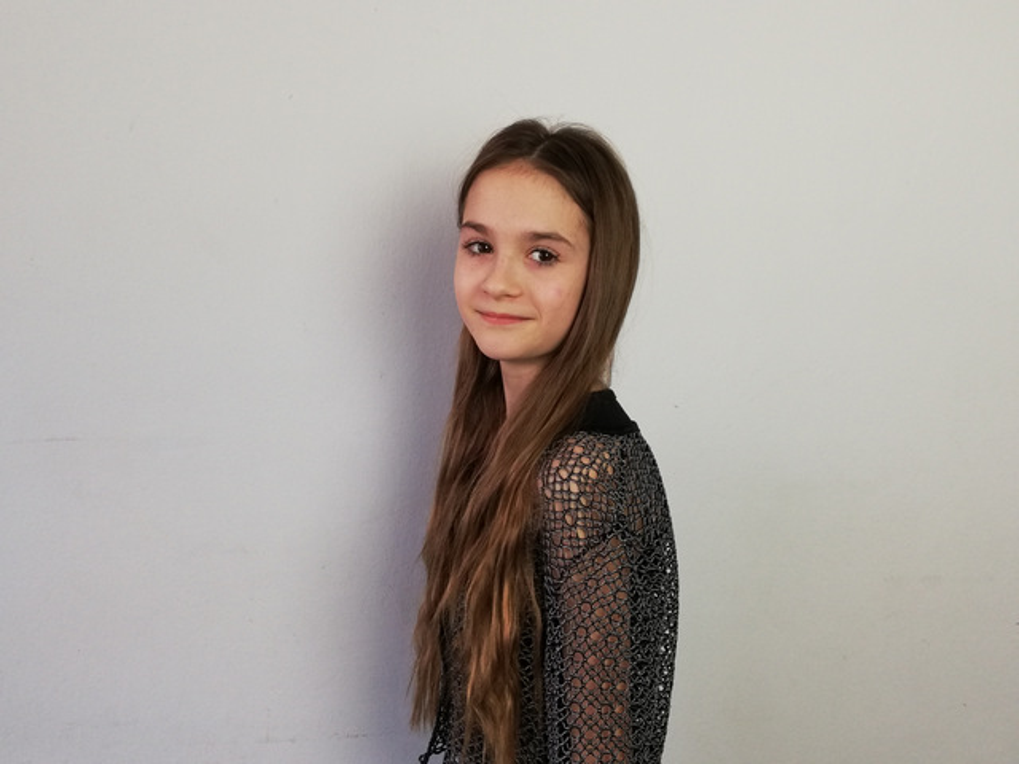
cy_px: 382
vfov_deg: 41.8
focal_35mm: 34
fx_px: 1001
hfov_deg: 54.0
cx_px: 510
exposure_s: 1/50
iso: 125
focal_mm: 3.81
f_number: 2.2
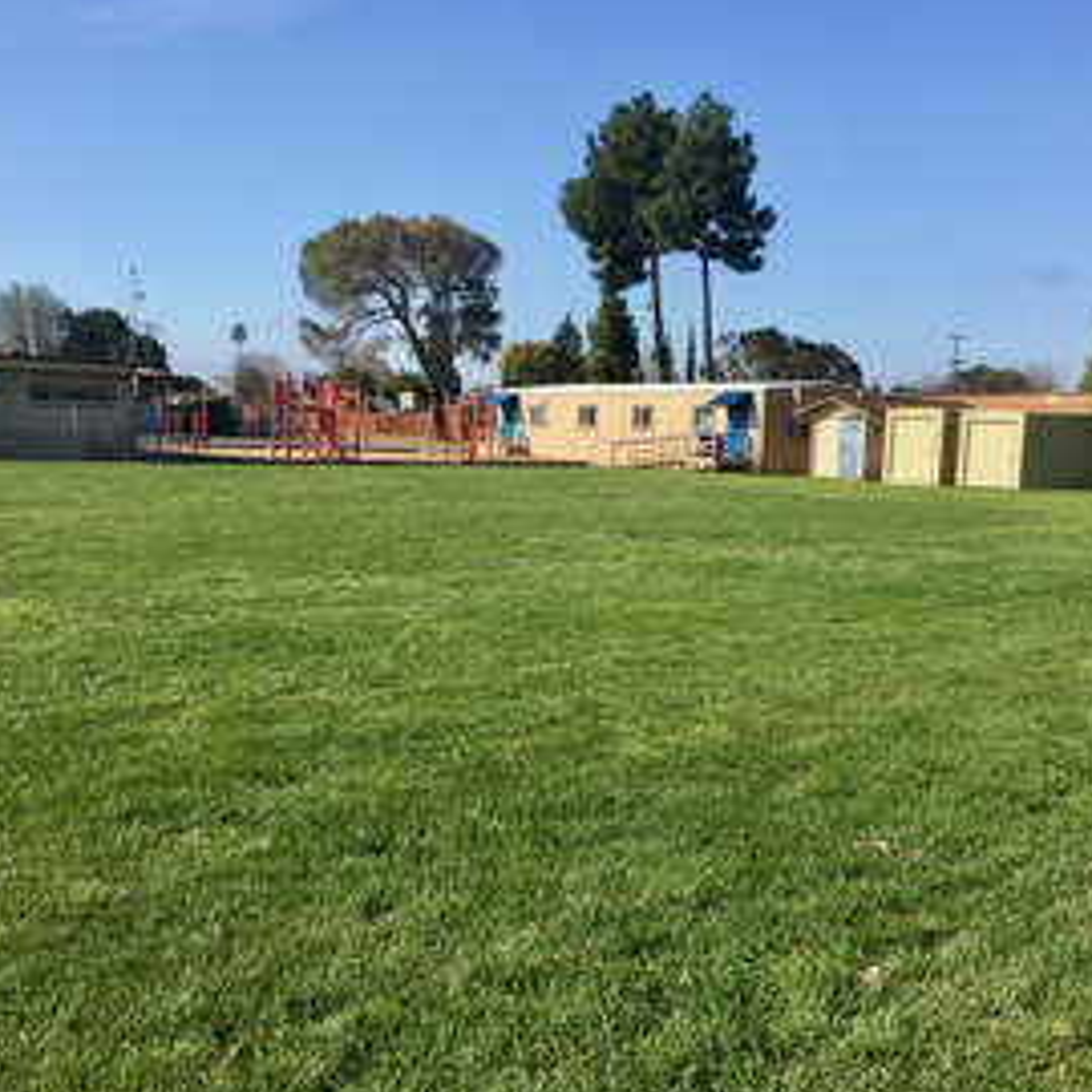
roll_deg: -2.4
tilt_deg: -4.2
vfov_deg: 43.8
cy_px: 590
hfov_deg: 43.9
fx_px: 1356
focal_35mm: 38
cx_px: 566
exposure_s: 1/1832
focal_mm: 4.15
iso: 25
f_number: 2.2
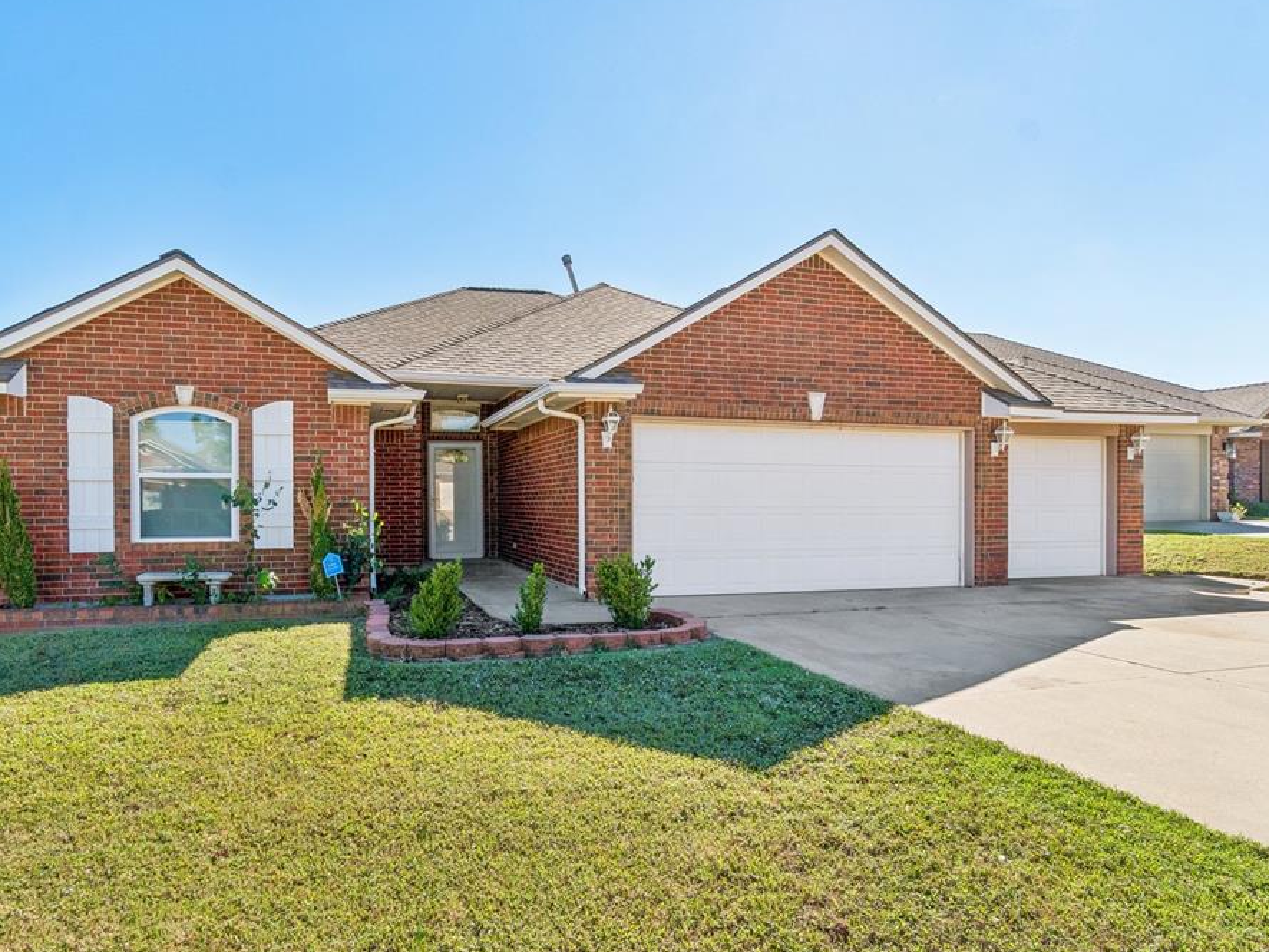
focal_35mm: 20
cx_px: 548
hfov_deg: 81.3
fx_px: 733
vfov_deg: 66.0
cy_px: 469
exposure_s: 1/400
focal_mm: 12
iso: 100
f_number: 9
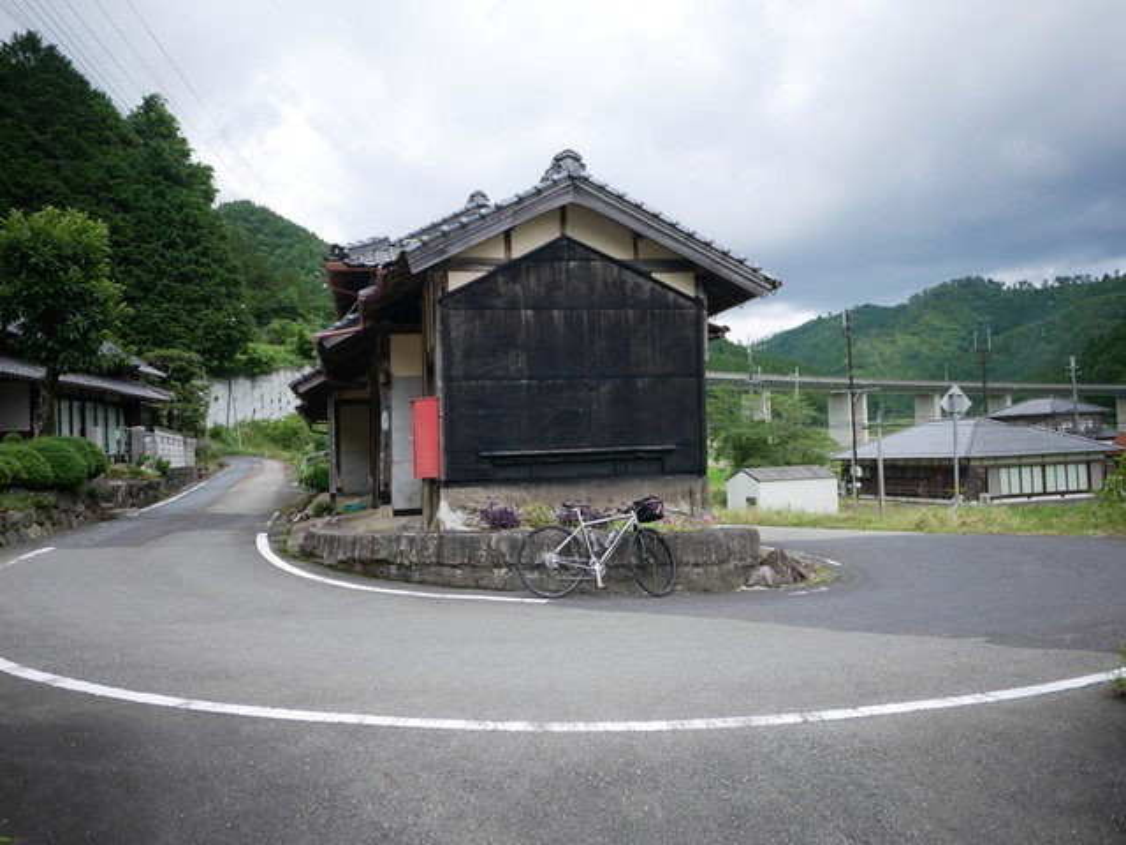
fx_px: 911
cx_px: 563
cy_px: 422
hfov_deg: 63.4
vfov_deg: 49.7
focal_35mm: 28
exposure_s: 1/1600
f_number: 2.5
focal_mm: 14
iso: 200
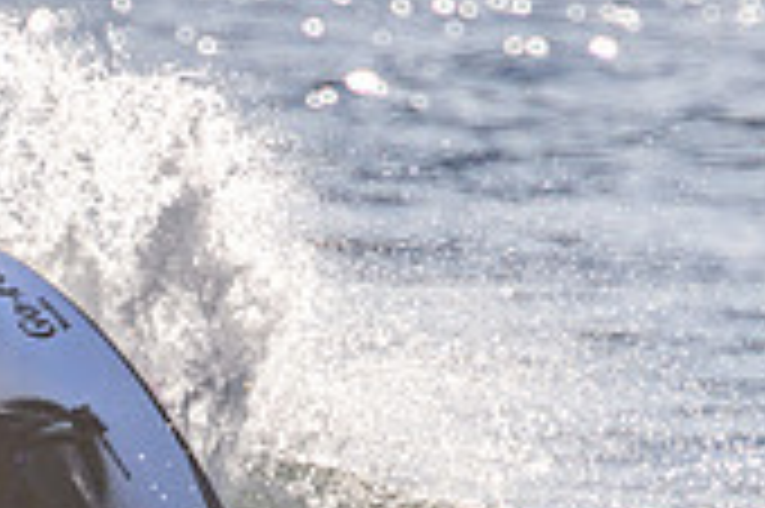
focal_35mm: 2737
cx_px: 36
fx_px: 58104
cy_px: 829
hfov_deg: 0.8
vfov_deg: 0.5
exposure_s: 1/2000
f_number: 11
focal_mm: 800
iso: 900
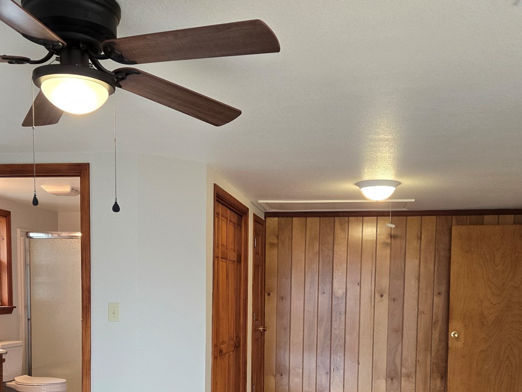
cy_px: 318
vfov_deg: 34.8
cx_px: 261
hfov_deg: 46.8
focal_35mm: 40
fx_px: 603
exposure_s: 1/120
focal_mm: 5.4
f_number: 1.8
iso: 200
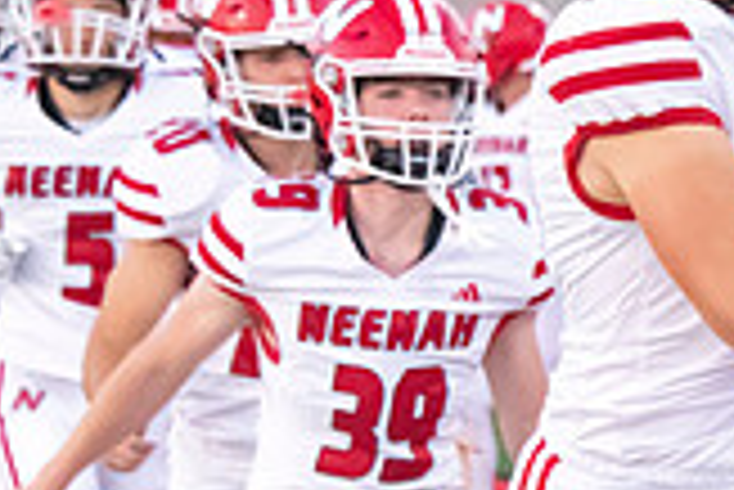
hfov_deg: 5.0
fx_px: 8428
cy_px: 326
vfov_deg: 3.3
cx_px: 1063
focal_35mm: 413
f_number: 7.1
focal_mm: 116
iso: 10000
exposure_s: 1/800
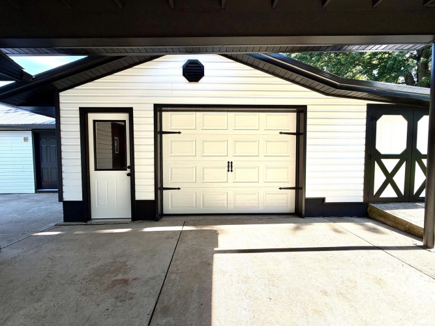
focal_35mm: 14
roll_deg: +0.2
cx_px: 218
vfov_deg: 85.7
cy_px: 163
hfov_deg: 102.1
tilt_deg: -2.1
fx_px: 176
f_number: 2.2
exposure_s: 1/502
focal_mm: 2.22
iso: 50
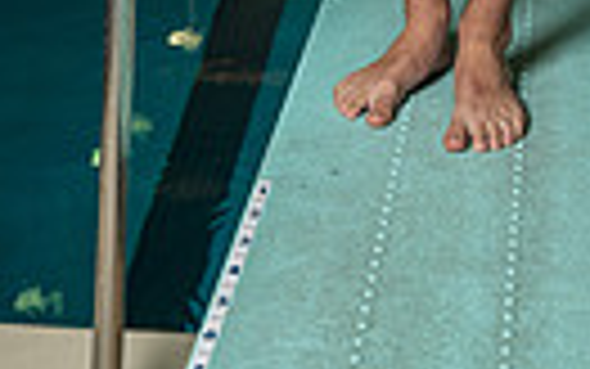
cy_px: -558
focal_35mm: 126
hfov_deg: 16.5
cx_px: 450
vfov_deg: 9.2
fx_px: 2027
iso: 640
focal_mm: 36
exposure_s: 1/250
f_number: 5.6
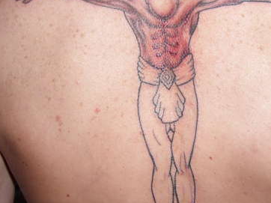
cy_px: 104
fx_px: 493
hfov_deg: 30.7
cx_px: 159
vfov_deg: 23.3
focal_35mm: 63
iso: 100
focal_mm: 6.7
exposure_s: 1/30
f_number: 3.5
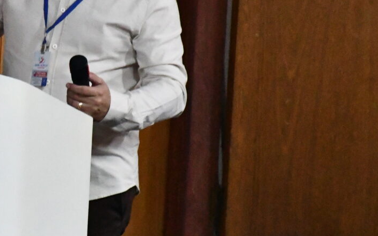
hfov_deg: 3.6
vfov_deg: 2.2
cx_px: 12
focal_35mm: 584
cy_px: 75
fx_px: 6016
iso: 12800
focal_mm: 140
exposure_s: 1/100
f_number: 5.6
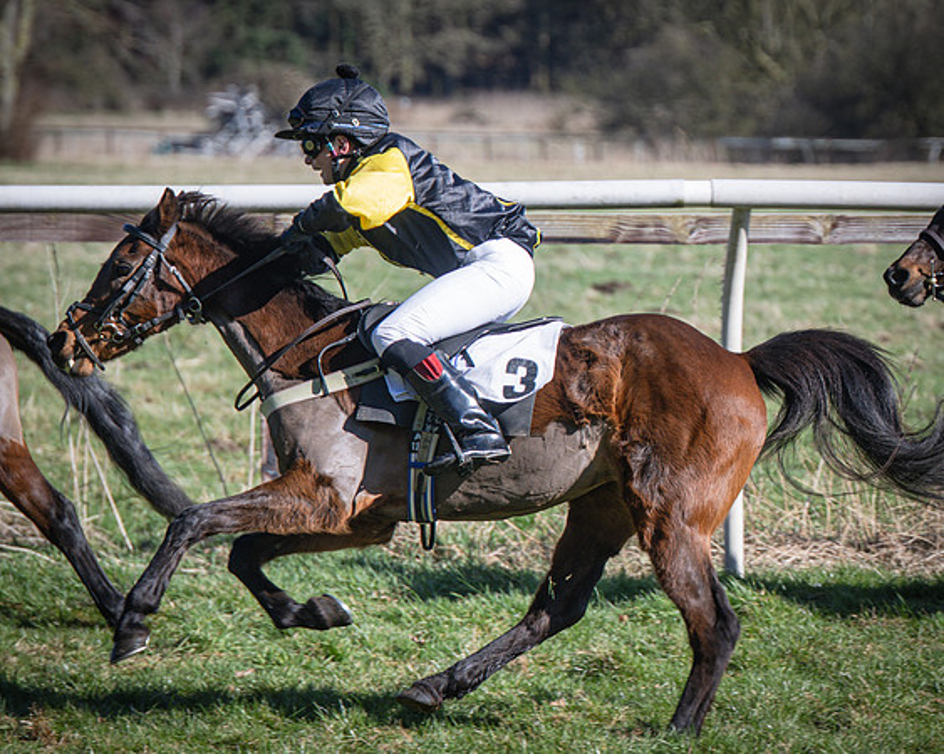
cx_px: 634
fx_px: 8118
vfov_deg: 5.3
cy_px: 307
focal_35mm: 291
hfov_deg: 6.7
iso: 125
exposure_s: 1/1000
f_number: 4
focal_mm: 145
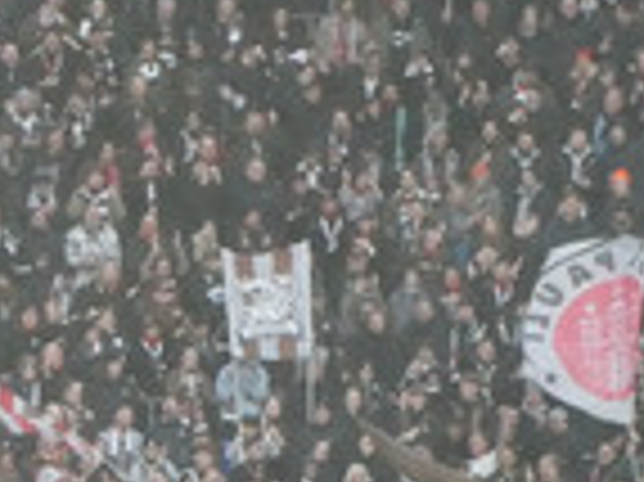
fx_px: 13291
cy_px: 653
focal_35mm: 715
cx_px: -45
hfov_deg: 2.8
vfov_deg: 2.1
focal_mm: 28.7
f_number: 5.5
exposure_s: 1/80
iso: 640
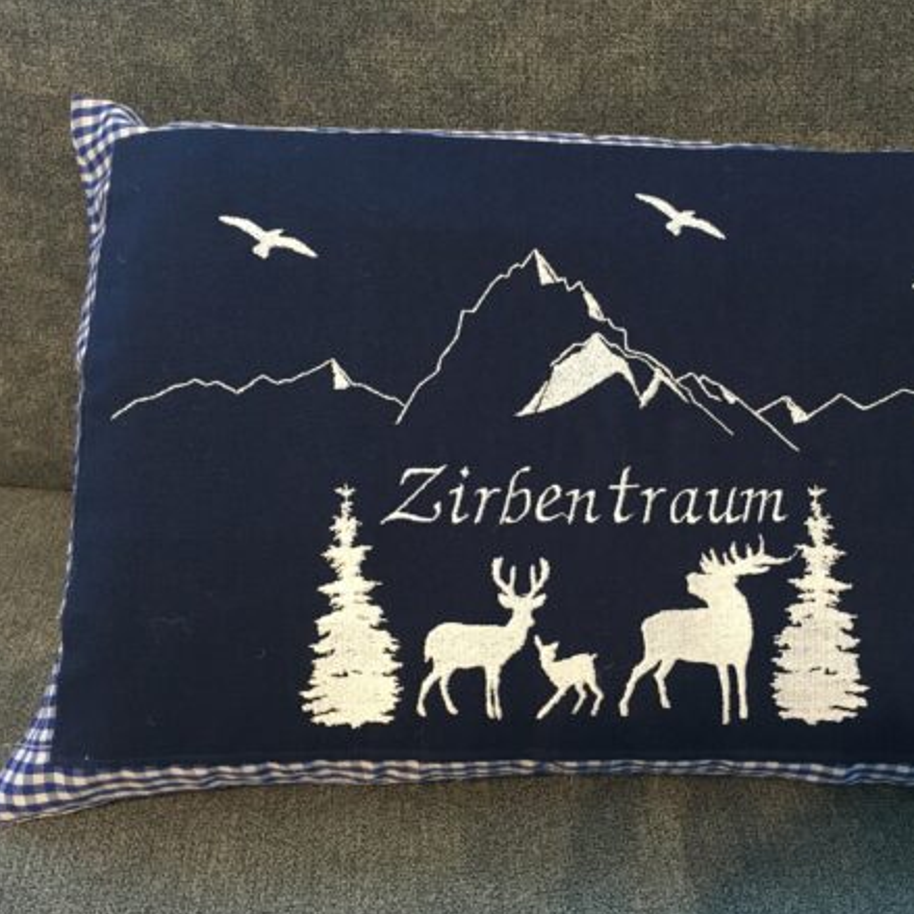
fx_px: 1046
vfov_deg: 47.2
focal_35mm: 35
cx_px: 570
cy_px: 462
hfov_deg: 46.8
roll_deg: -3.0
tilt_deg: -35.7
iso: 250
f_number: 2.2
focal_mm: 4.15
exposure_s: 1/17
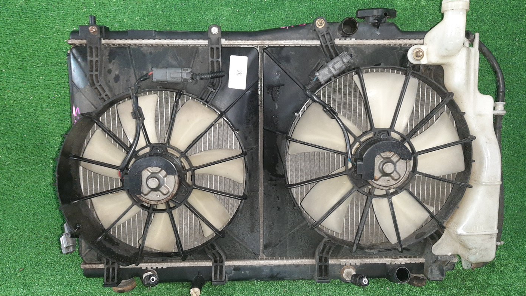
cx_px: 267
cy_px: 158
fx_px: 404
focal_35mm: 29
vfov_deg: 40.1
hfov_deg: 66.1
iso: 259
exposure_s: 1/25
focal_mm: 3.93
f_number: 1.7
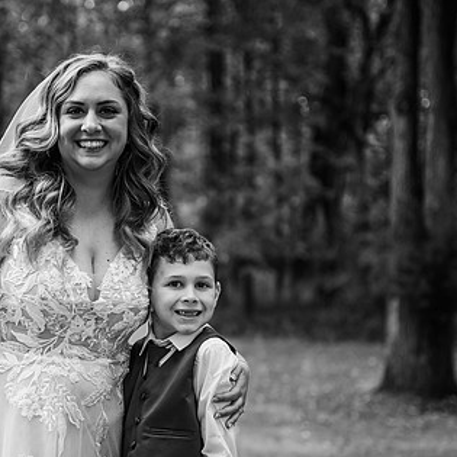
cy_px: 278
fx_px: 1568
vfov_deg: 16.6
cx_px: 118
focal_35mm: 105
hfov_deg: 16.5
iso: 200
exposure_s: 1/400
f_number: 2.8
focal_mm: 67
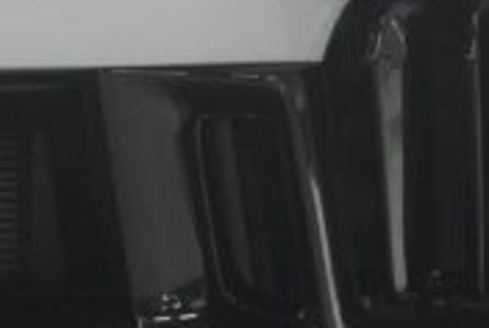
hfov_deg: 8.0
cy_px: 218
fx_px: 3320
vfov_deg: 5.7
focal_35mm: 244
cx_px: -520
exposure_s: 1/160
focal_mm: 42
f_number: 5.6
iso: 8000
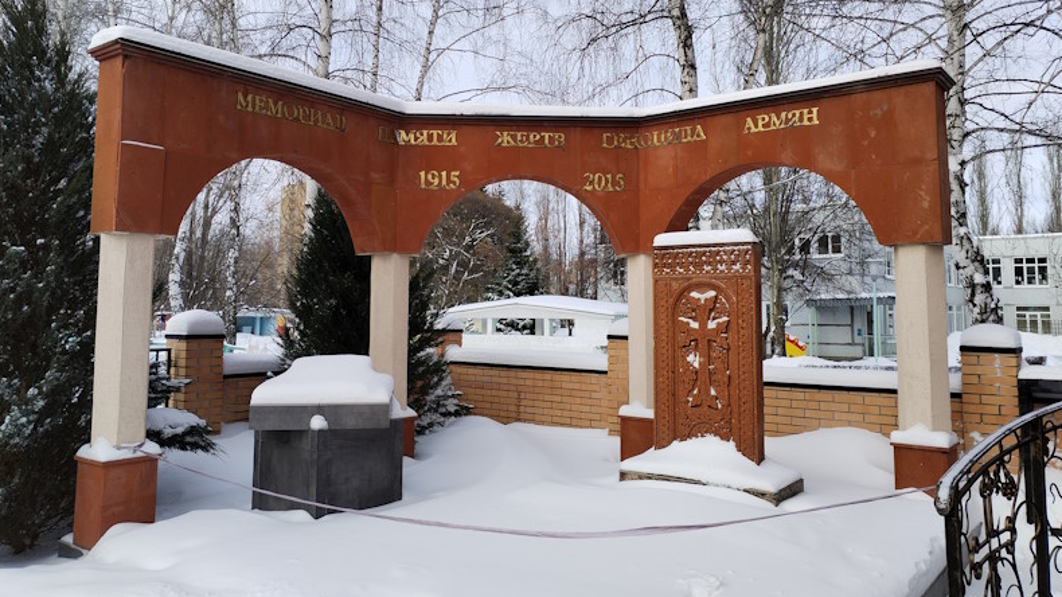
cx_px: 532
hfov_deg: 61.0
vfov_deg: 36.5
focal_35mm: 32
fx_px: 901
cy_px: 230
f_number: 1.8
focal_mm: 4.75
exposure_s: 1/764
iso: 100
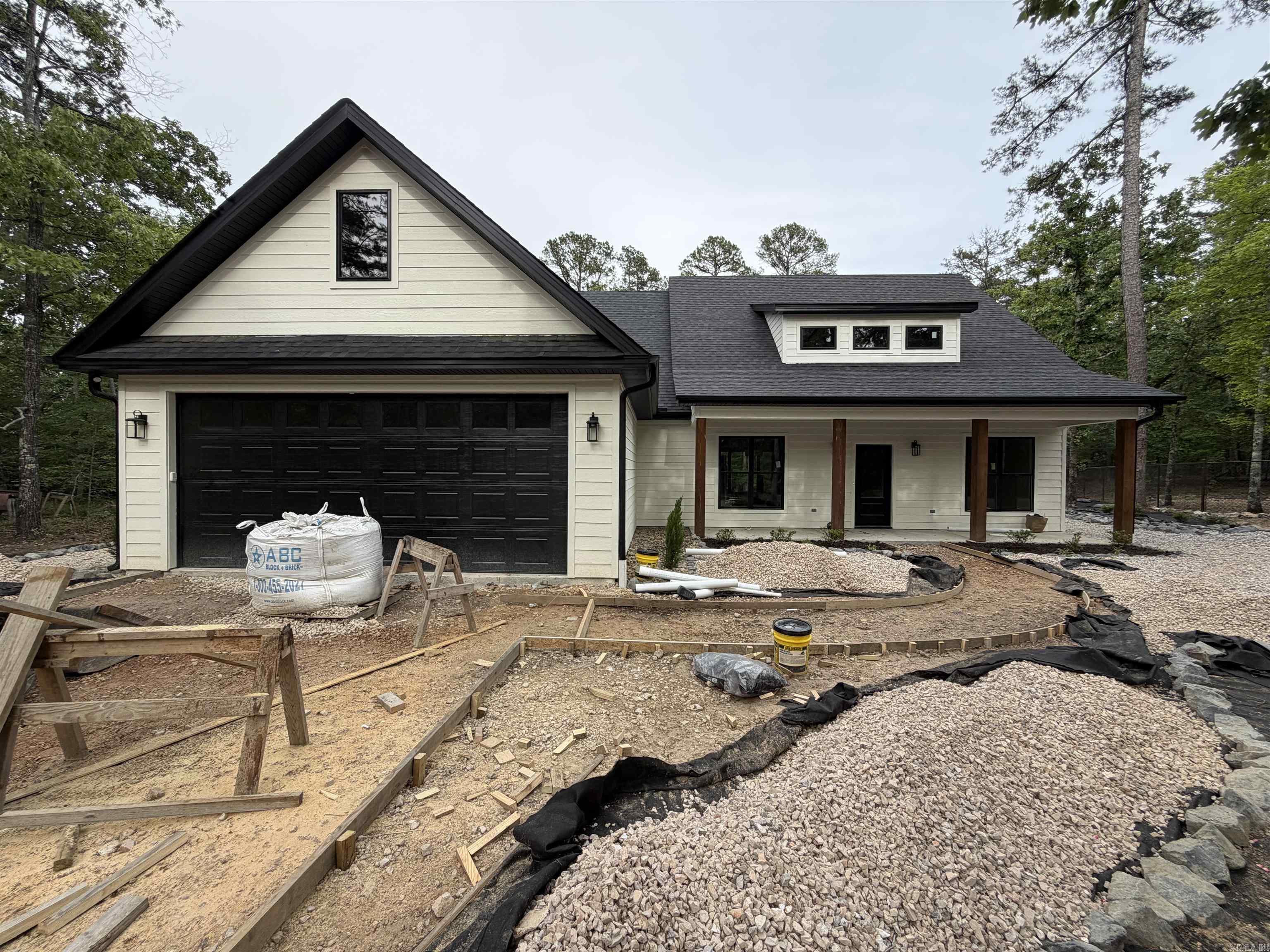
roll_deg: -0.7
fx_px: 514
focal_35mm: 14
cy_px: 476
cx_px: 635
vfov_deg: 85.7
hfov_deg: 102.1
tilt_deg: +0.2
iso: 40
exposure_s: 1/518
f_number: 2.2
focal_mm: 2.22
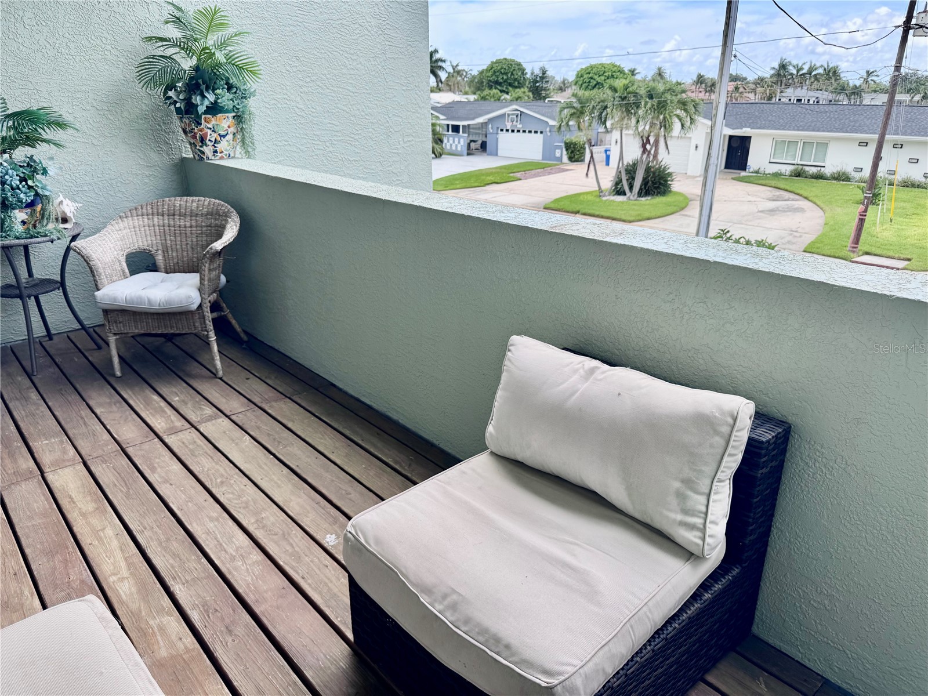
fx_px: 643
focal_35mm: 24
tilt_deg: -21.2
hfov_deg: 71.6
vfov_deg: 56.8
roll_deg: -0.2
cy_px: 348
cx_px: 464
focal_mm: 6.76
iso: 80
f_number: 1.78
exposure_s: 1/832
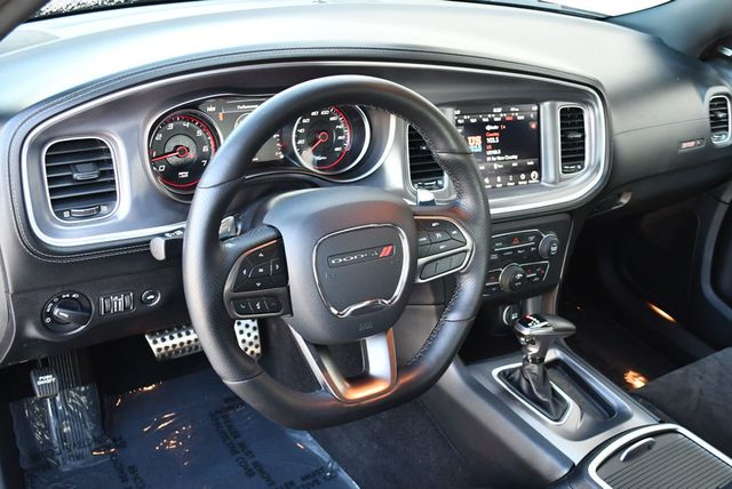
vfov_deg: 36.9
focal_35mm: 36
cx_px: 366
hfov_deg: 53.1
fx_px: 733
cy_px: 244
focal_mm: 18
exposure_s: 1/125
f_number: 3.5
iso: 1100
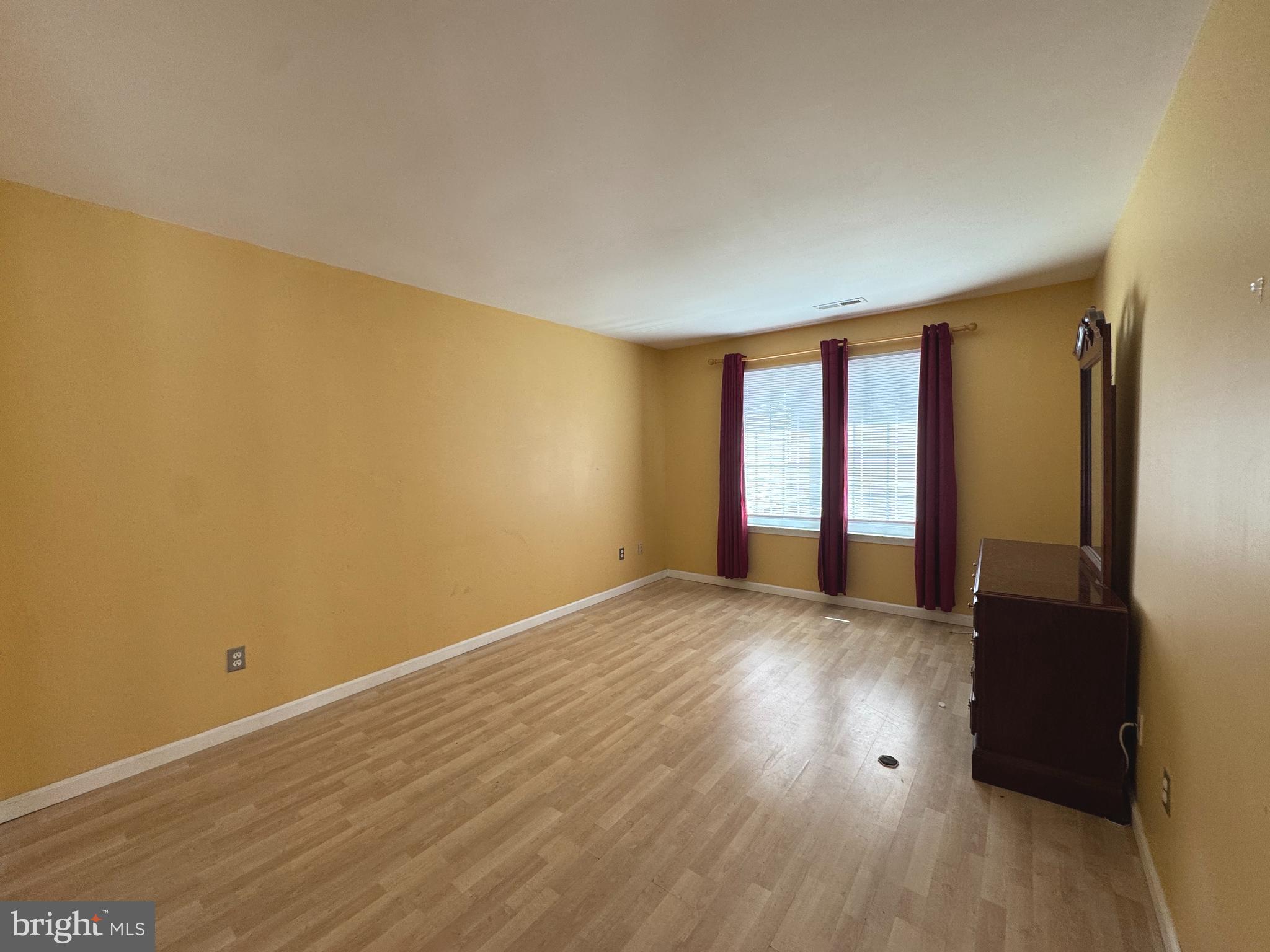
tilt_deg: -5.1
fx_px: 514
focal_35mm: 14
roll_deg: +1.4
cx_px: 635
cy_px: 476
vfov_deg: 85.7
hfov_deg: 102.1
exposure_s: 1/99
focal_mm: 2.22
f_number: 2.2
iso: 160
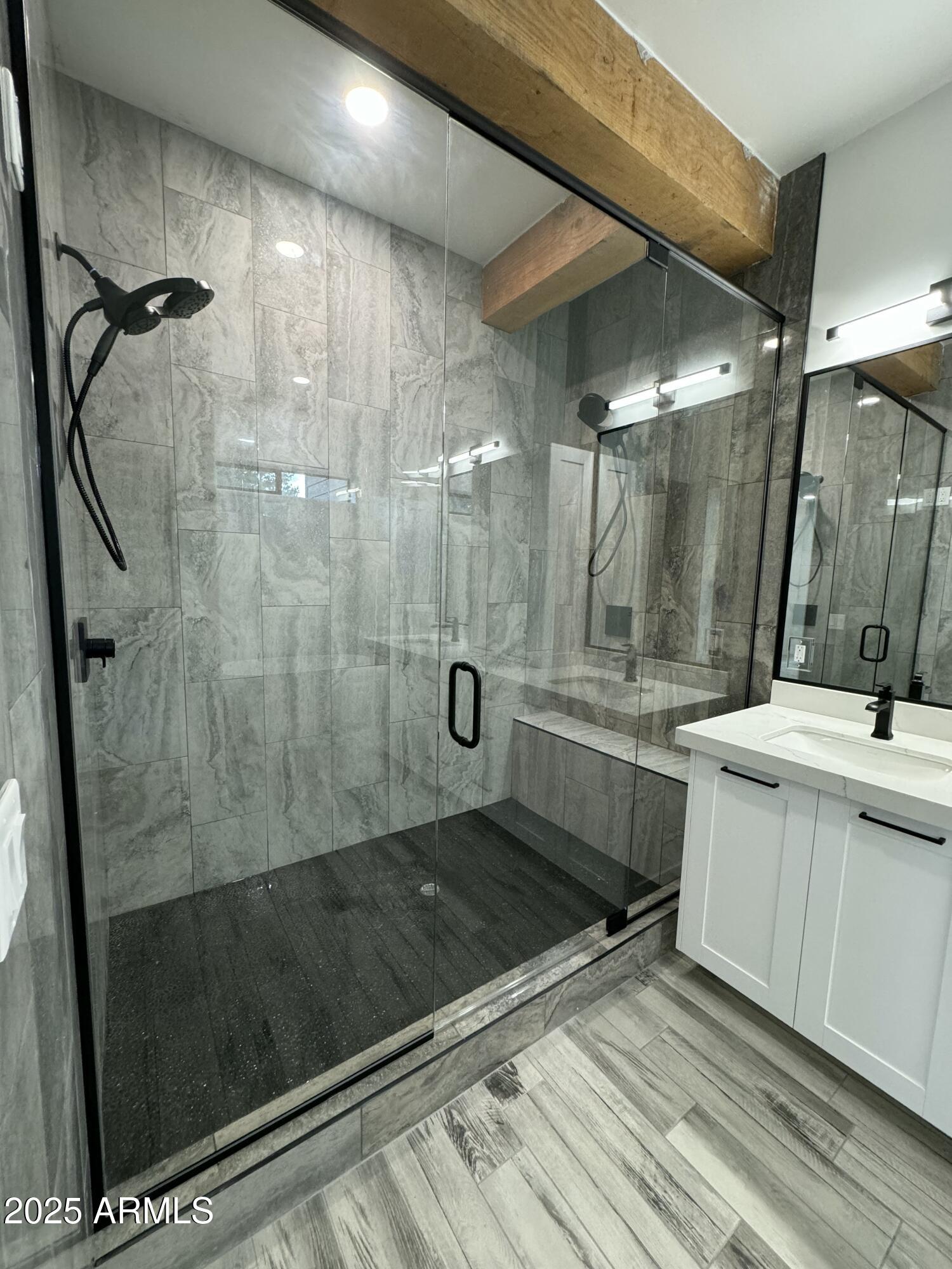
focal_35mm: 14
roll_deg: -1.0
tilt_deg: -7.8
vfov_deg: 102.1
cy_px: 634
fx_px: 513
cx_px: 476
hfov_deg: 85.7
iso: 250
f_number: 2.2
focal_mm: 2.22
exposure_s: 1/60
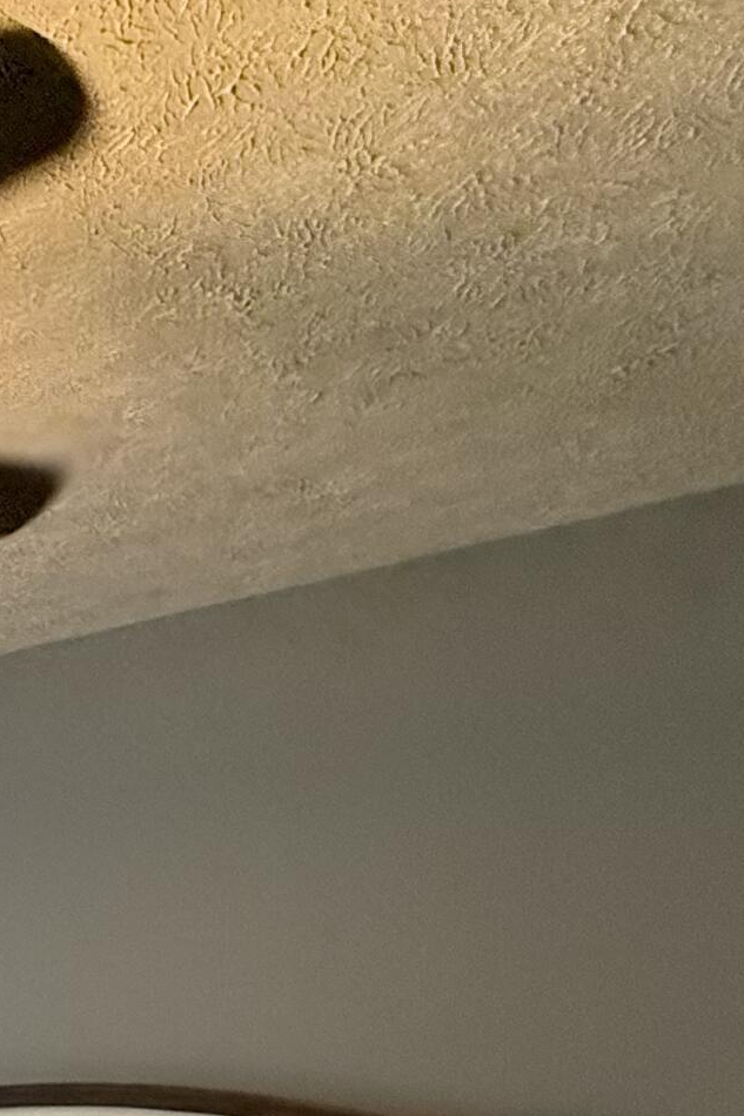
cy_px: 1304
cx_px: -574
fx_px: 1426
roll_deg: -0.1
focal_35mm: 46
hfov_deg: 20.8
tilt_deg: -7.1
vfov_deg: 34.9
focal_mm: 2.22
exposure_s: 1/60
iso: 250
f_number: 2.2
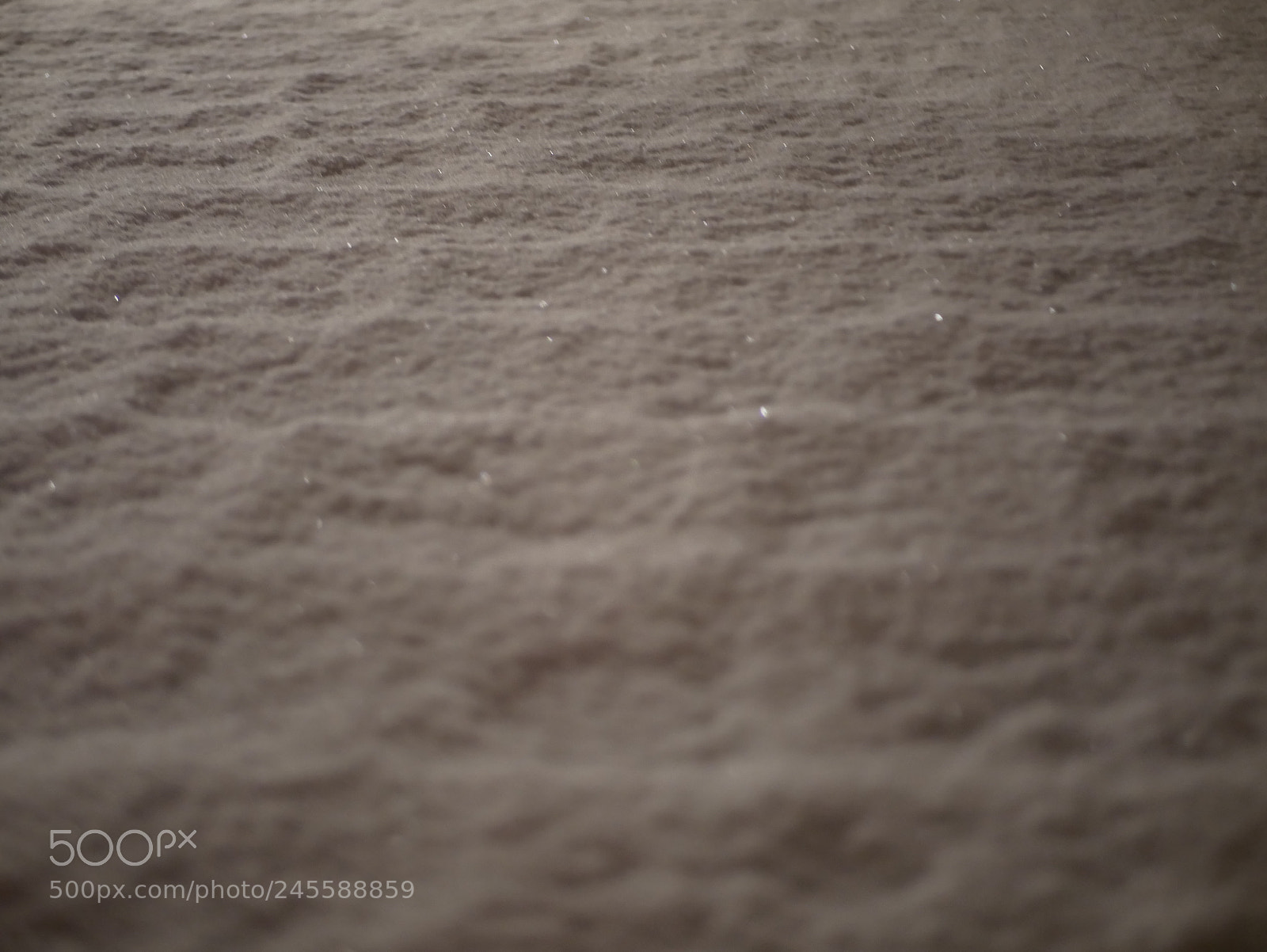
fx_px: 1831
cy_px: 476
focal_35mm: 50
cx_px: 634
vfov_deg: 29.1
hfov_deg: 38.2
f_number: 1.7
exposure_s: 1/10
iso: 1250
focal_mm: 25
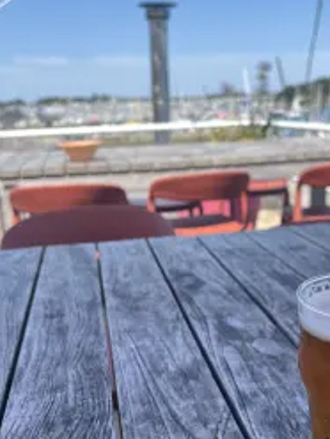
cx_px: 208
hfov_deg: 34.2
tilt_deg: -13.8
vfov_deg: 44.8
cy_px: 234
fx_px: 534
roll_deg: +2.9
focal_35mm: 42
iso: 50
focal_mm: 5.1
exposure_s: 1/608
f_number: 1.6
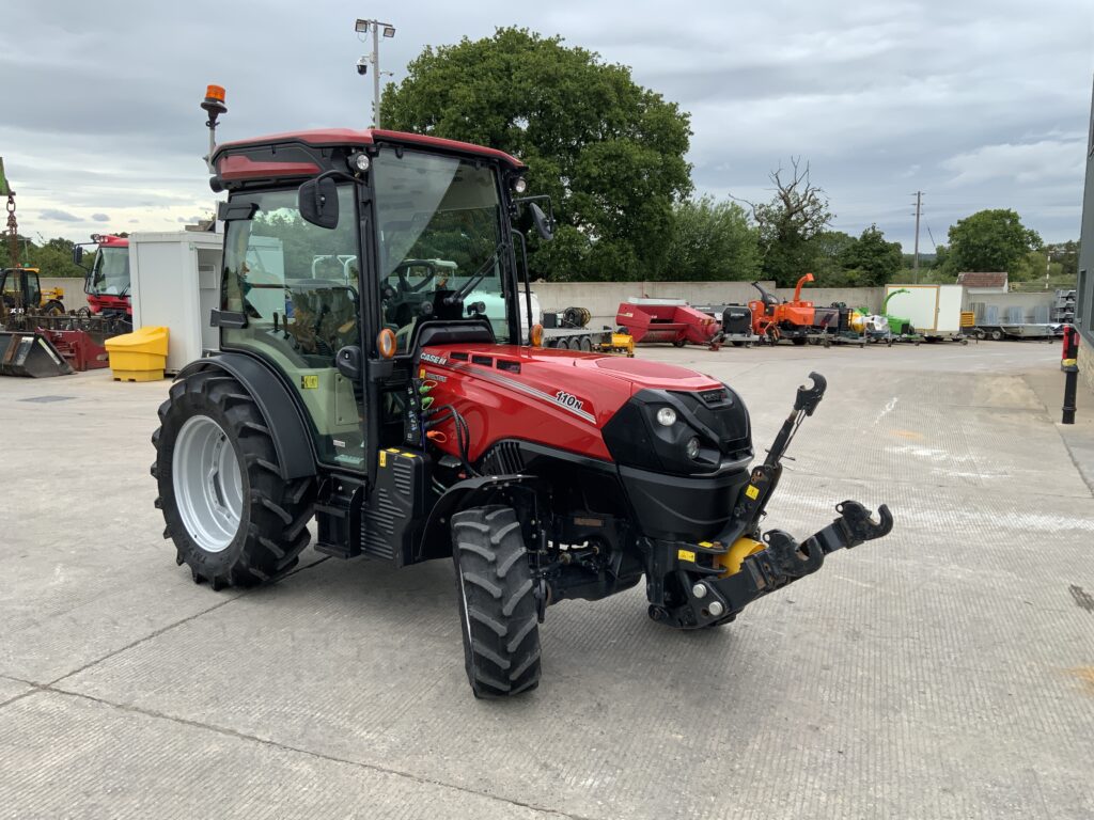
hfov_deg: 61.7
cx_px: 547
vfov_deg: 48.2
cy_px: 410
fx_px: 917
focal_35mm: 29
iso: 16
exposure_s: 1/674
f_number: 1.8
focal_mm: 3
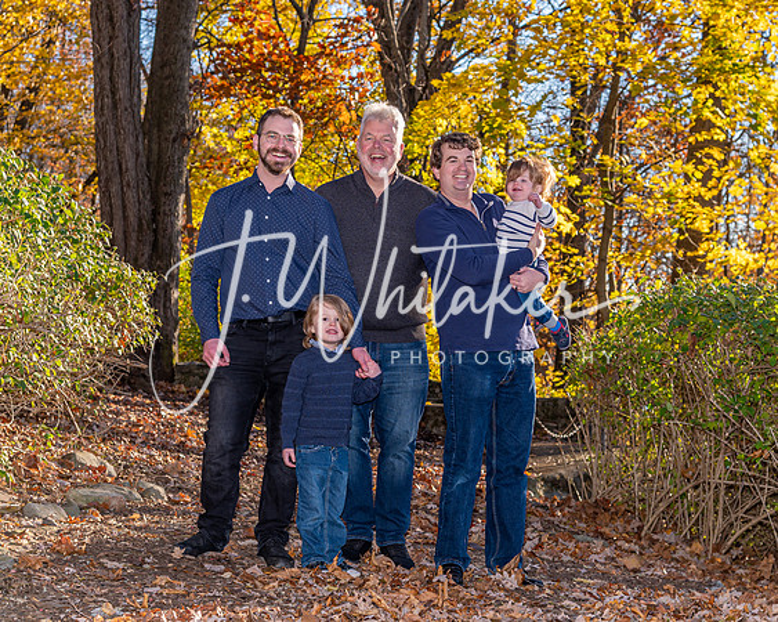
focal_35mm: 71
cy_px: 289
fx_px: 1632
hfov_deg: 26.8
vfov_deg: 21.6
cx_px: 403
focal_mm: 55
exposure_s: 1/200
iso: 100
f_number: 6.3
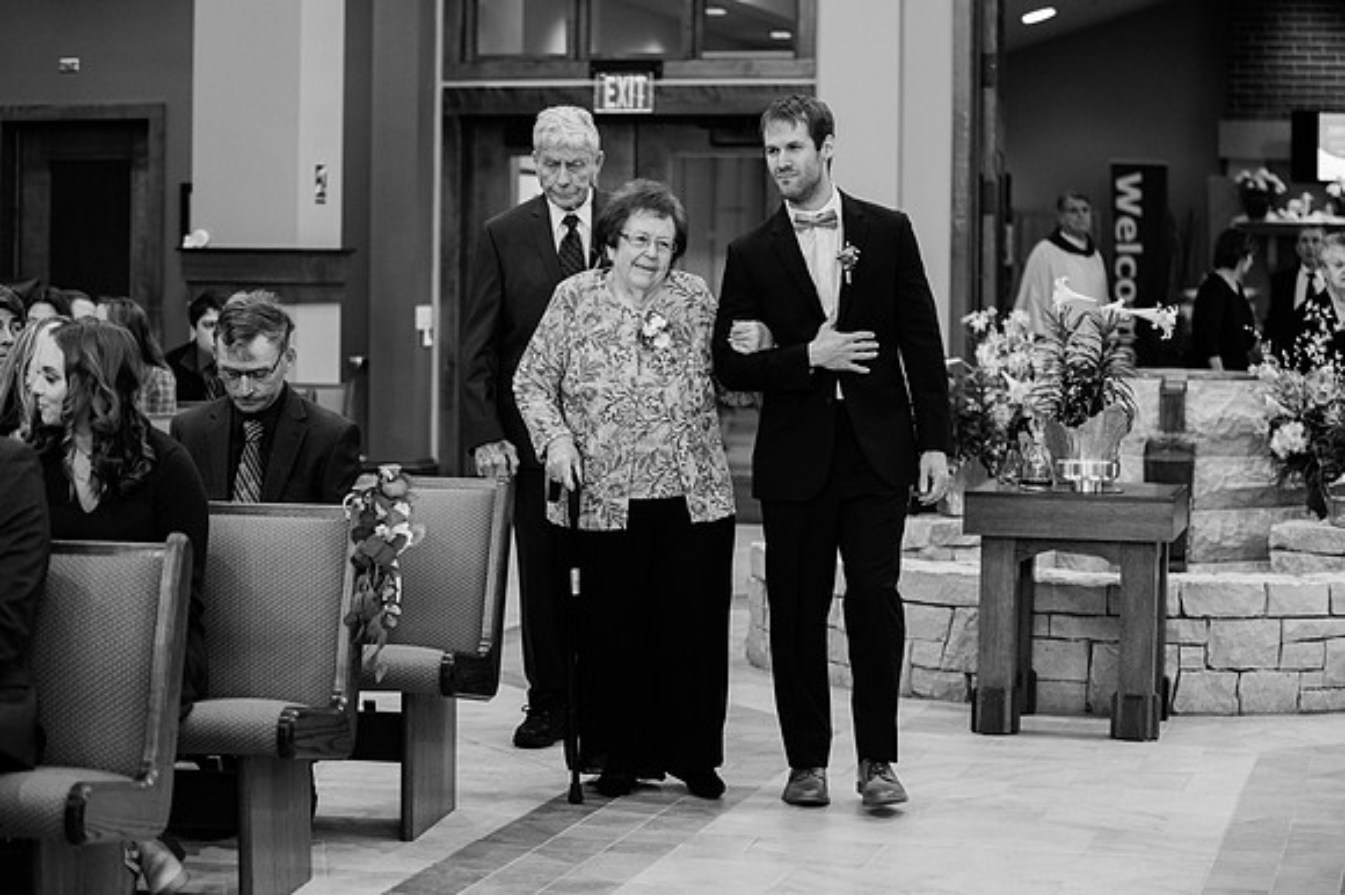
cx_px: 636
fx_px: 2833
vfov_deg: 18.0
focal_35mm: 76
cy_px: 472
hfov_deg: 26.7
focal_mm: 72
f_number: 2.8
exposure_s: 1/250
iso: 1600
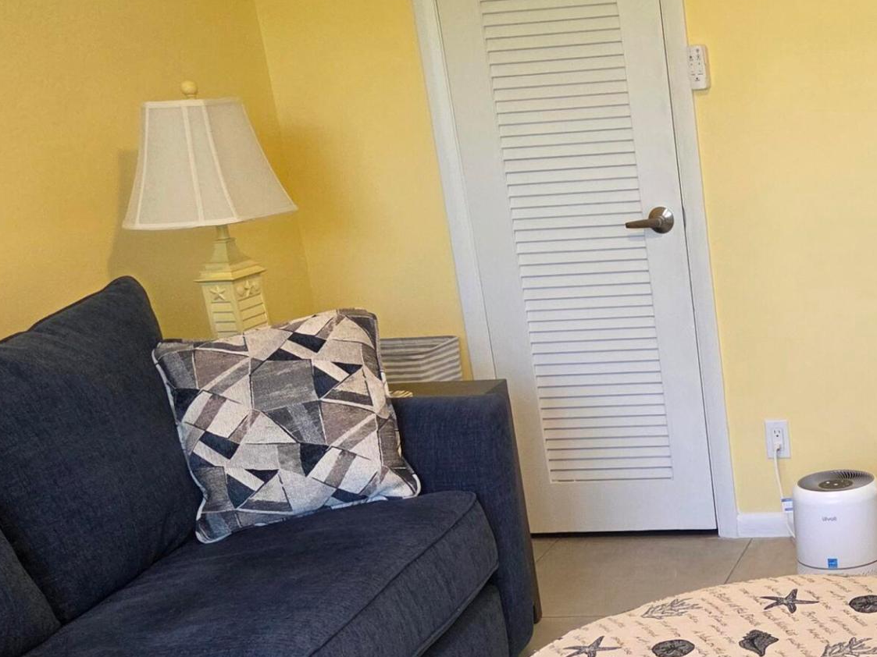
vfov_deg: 24.2
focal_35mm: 59
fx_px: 1495
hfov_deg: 31.2
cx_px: 793
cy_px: 581
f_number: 1.8
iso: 250
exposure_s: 1/120
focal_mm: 5.4
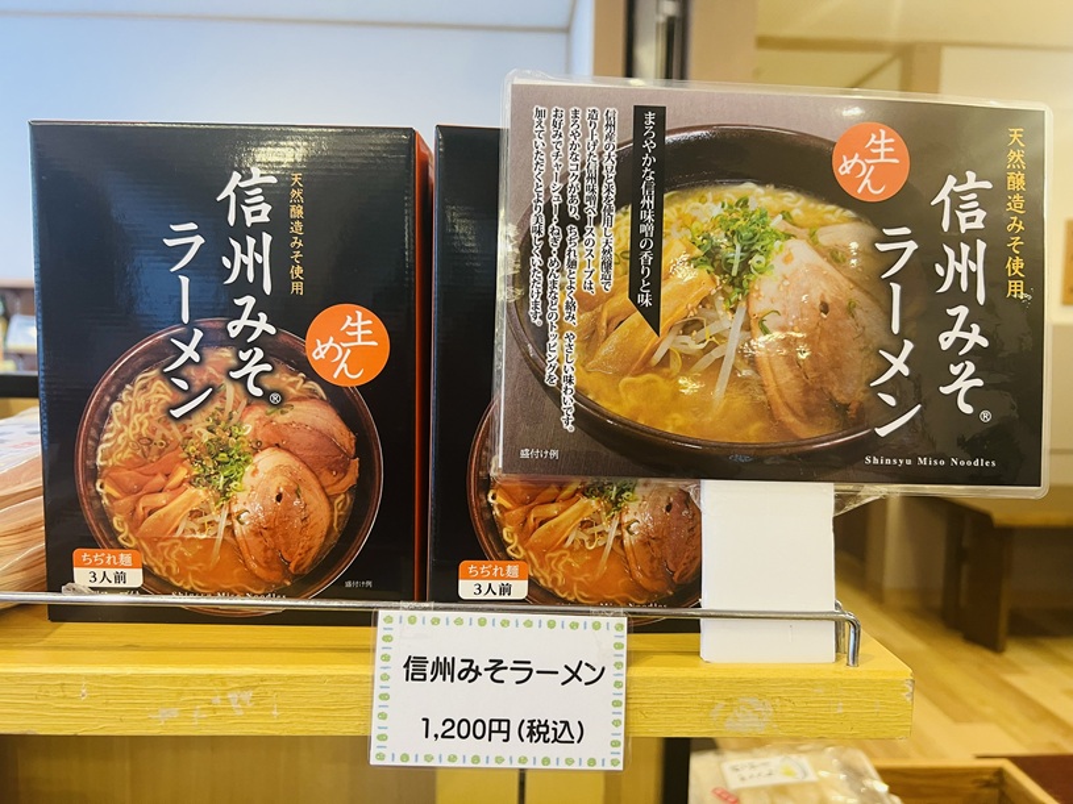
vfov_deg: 53.1
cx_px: 536
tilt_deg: -4.8
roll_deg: -1.3
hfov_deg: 67.3
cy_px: 402
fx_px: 806
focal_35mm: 26
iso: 125
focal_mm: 5.7
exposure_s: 1/50
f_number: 1.5
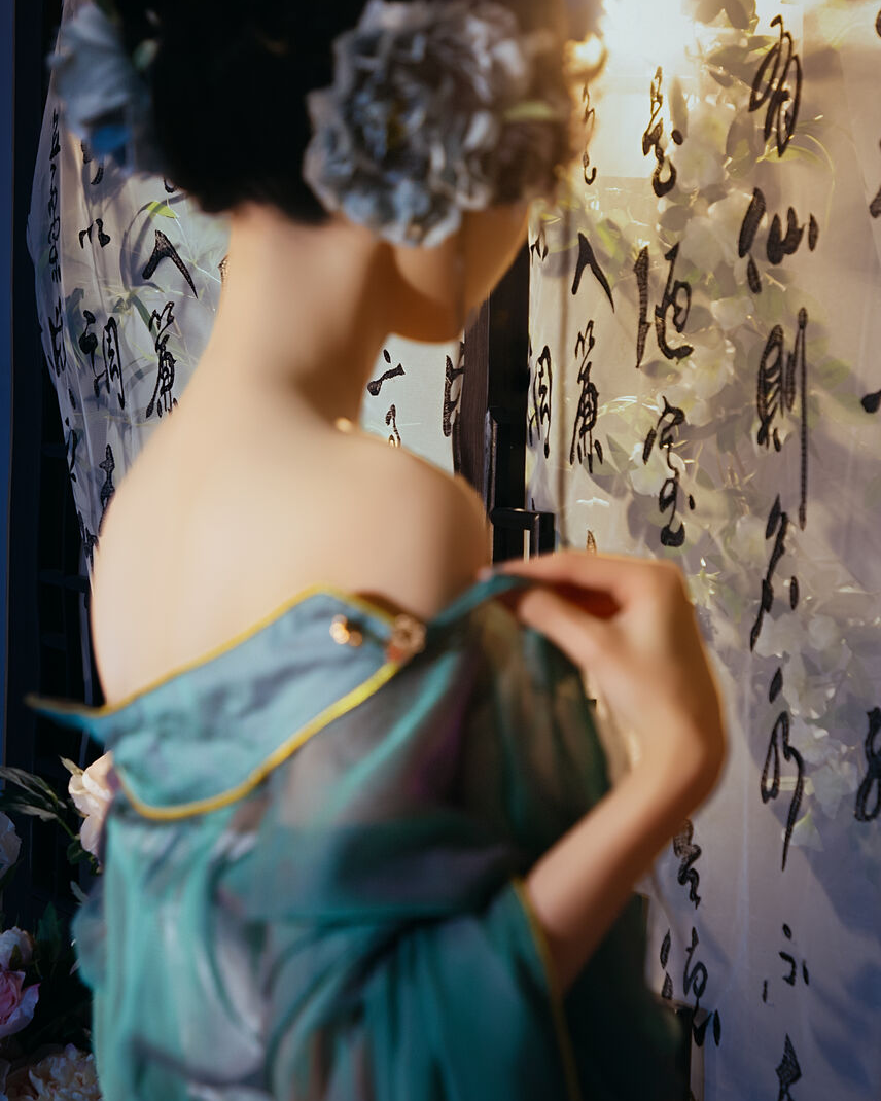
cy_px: 387
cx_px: 469
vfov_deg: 21.2
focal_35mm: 90
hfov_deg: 17.1
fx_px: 2933
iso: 640
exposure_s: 1/125
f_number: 5
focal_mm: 58
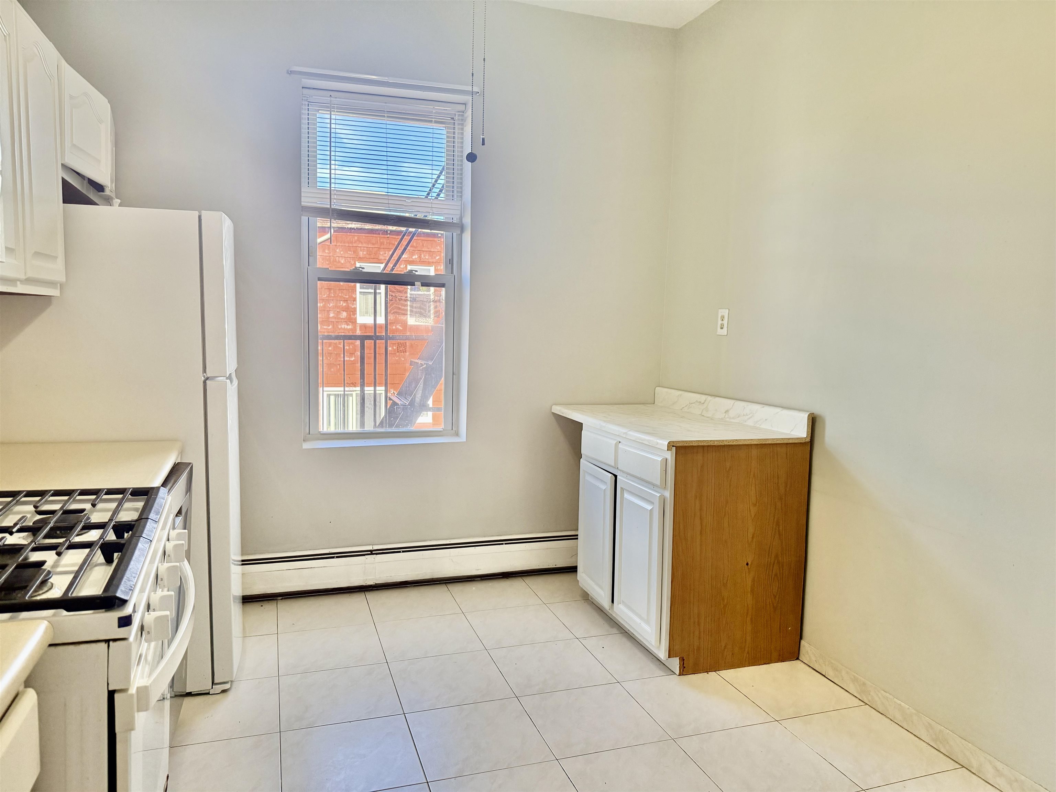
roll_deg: -0.6
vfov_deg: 56.8
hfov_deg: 71.6
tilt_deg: -5.4
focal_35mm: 24
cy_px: 396
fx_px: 732
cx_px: 528
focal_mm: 6.76
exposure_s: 1/230
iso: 160
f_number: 1.78
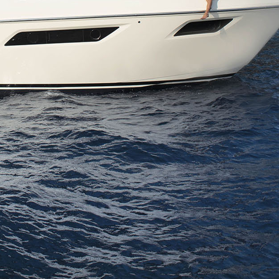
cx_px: 25
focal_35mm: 67
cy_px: -24
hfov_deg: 24.9
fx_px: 611
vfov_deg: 24.1
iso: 100
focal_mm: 24
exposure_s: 1/500
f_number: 8
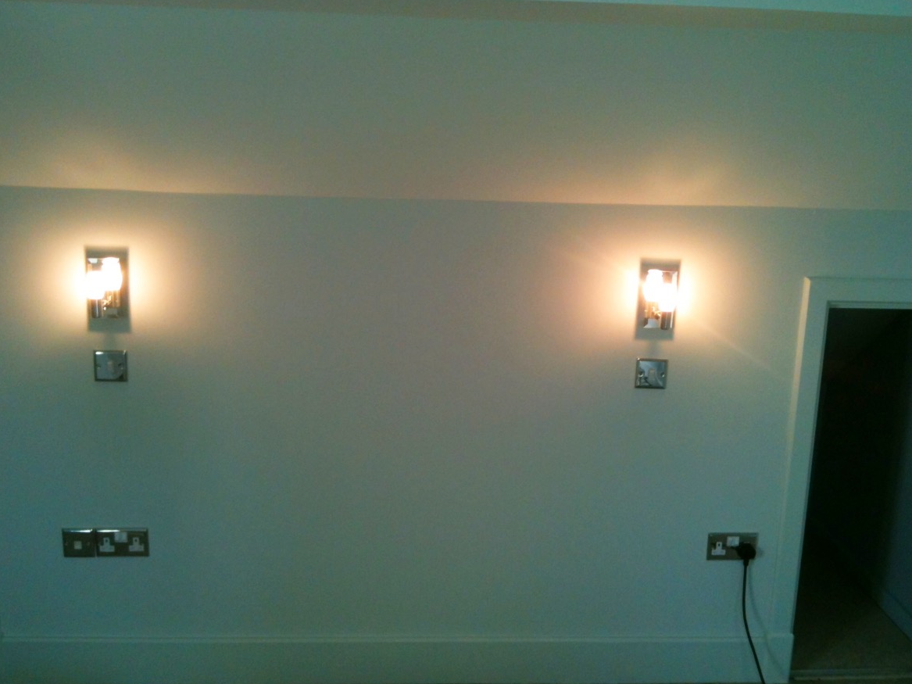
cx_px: 449
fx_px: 948
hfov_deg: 51.4
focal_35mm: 36
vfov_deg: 39.6
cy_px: 338
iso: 64
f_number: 2.8
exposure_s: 1/17
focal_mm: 3.85
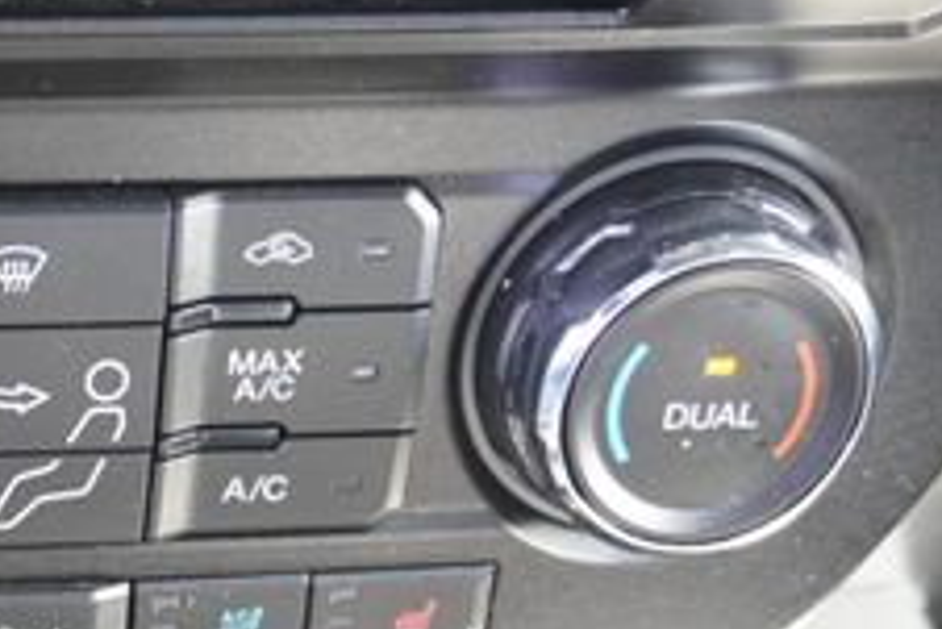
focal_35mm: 106
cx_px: -104
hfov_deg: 18.4
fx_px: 2786
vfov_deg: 12.5
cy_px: 800
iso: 1000
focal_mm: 25
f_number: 4.5
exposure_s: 1/60
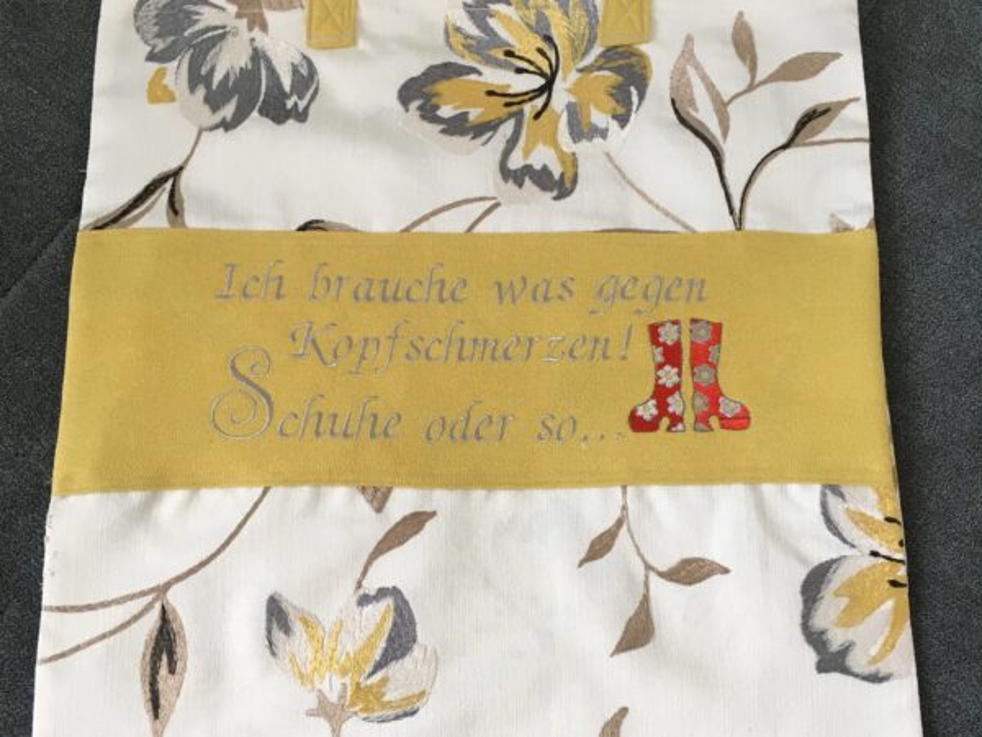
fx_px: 823
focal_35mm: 29
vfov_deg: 48.2
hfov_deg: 61.7
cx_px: 491
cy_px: 368
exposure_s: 1/33
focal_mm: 4.15
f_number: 2.2
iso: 100
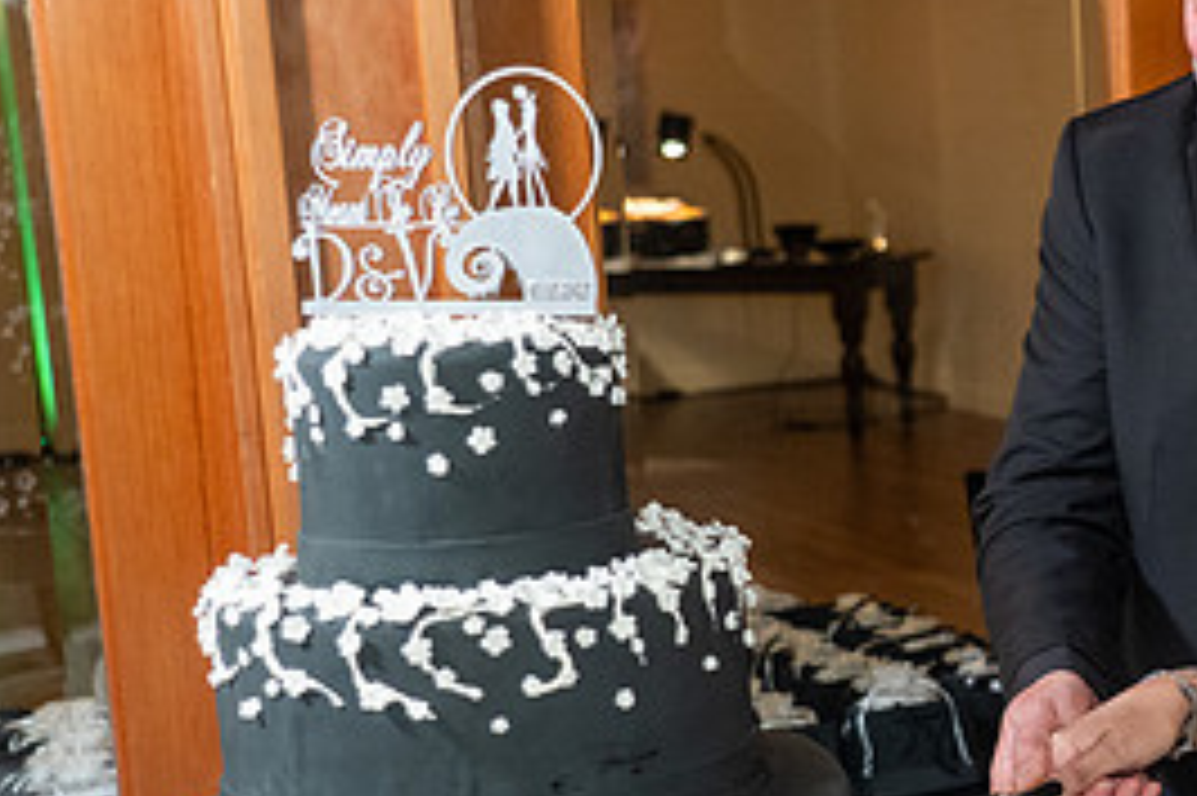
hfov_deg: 26.7
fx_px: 2392
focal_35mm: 72
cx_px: 1179
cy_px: 492
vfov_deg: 18.9
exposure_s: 1/125
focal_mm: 33
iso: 3200
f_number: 4
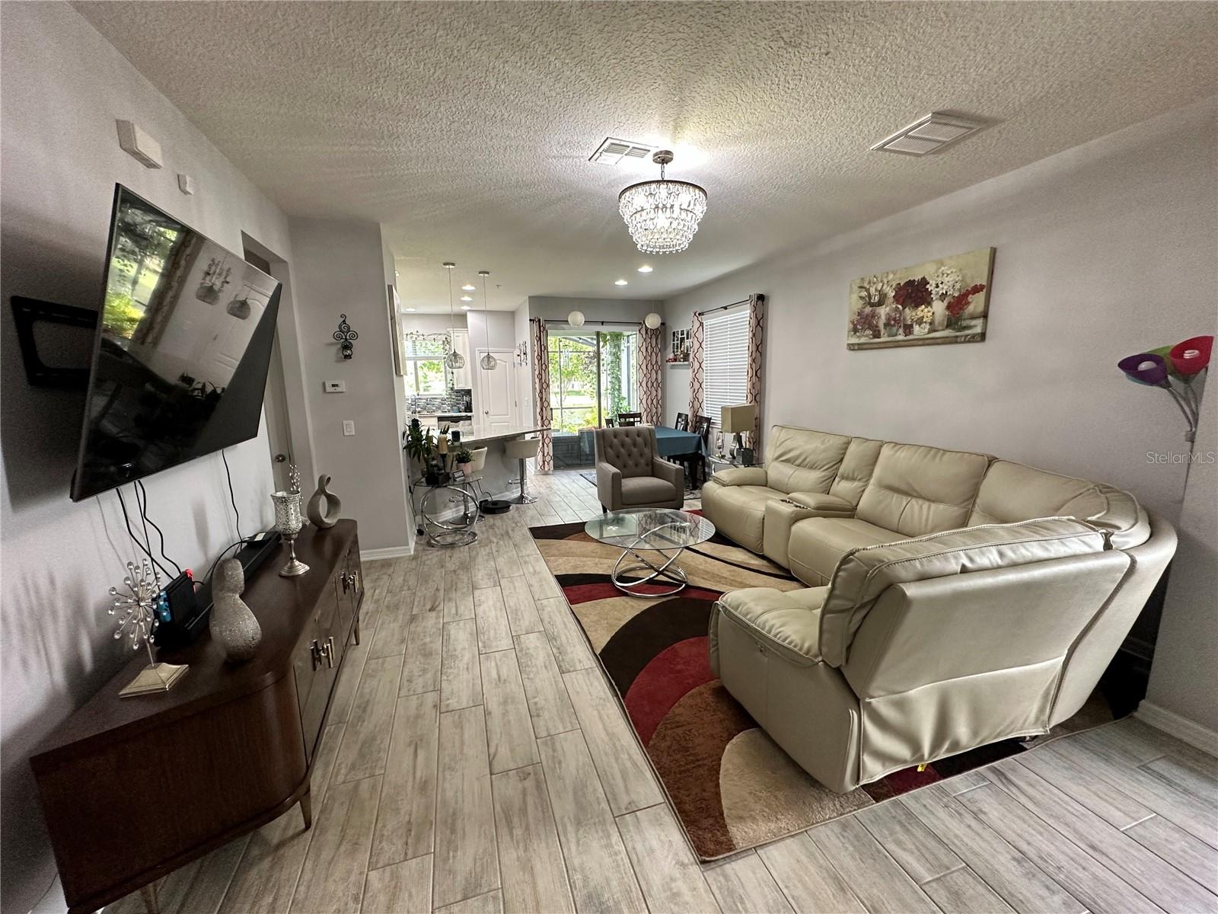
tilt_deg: -9.5
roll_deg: +0.9
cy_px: 457
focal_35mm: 14
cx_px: 609
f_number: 2.2
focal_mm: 2.22
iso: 200
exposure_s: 1/60
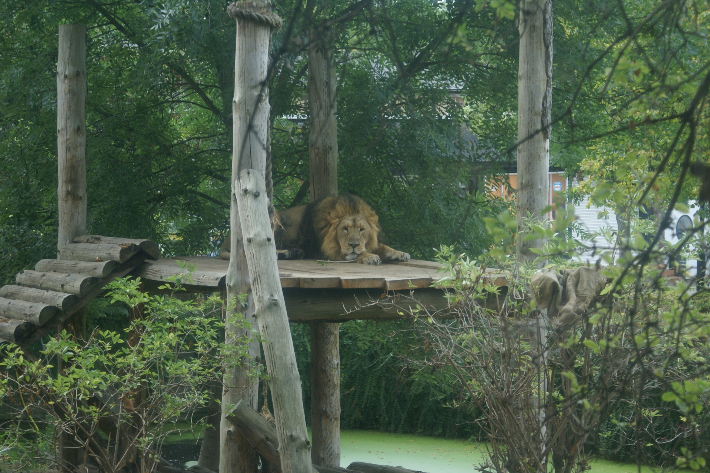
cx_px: 355
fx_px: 2071
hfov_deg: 19.5
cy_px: 236
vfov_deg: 13.0
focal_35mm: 105
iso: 250
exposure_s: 1/125
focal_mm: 70
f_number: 5.6
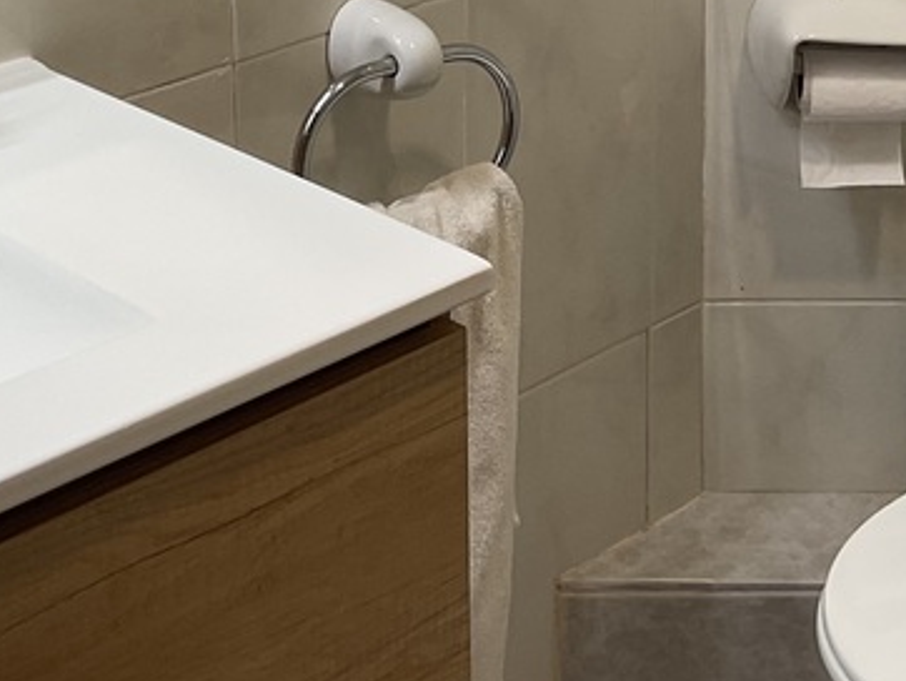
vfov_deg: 16.9
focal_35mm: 82
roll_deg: +2.0
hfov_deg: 23.8
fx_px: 2148
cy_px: -228
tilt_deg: -12.6
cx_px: 445
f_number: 1.8
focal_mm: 3
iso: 32
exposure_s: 1/50
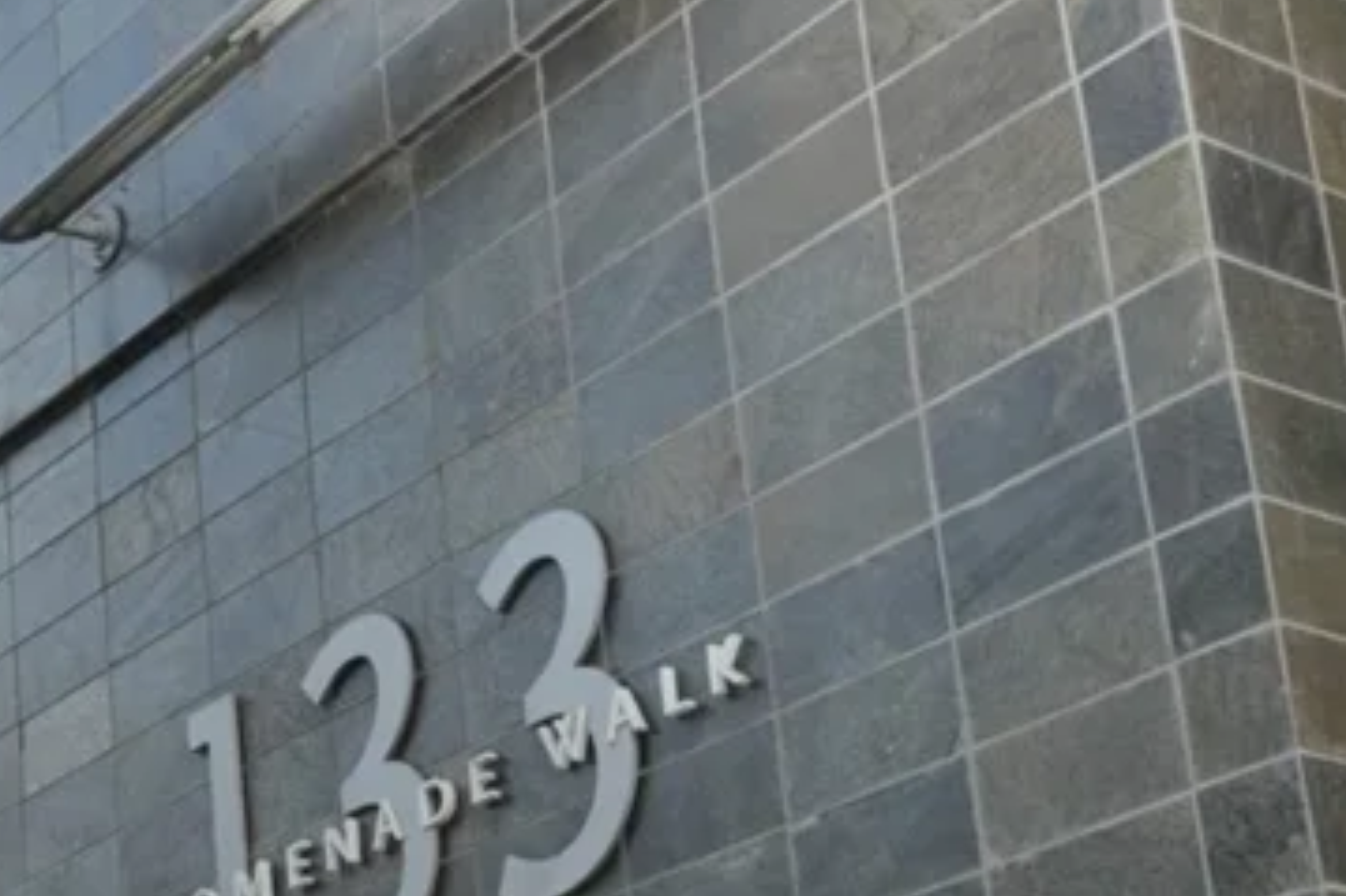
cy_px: 930
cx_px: 34
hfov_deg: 23.8
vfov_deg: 16.2
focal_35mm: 82
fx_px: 3064
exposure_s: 1/60
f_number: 5.6
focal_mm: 35
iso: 500
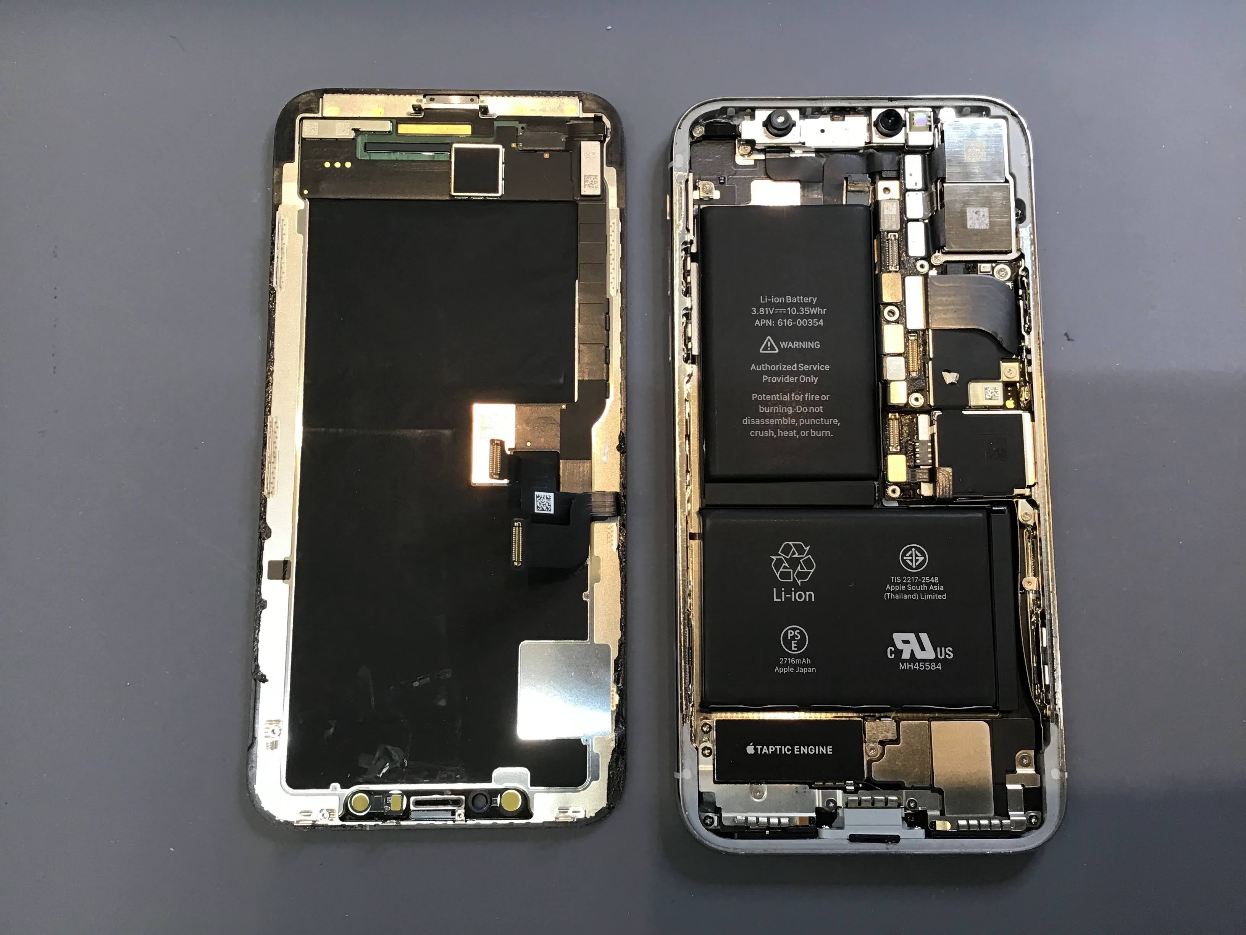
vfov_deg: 45.4
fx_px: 1116
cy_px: 468
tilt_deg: -82.3
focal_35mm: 31
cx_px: 623
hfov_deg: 58.4
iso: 32
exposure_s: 1/33
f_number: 2.4
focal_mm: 3.3
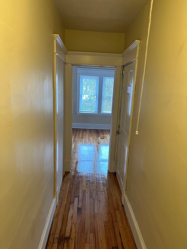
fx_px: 173
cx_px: 94
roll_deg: -2.5
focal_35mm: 24
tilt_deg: -13.6
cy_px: 124
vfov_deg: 71.6
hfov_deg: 56.8
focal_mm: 6.86
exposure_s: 1/60
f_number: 1.78
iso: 250
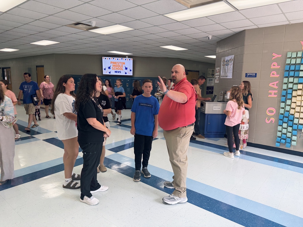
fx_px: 210
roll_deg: -1.4
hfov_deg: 71.6
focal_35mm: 24
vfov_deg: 56.8
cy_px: 114
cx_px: 152
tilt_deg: -8.9
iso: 160
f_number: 1.78
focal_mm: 6.76
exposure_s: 1/120
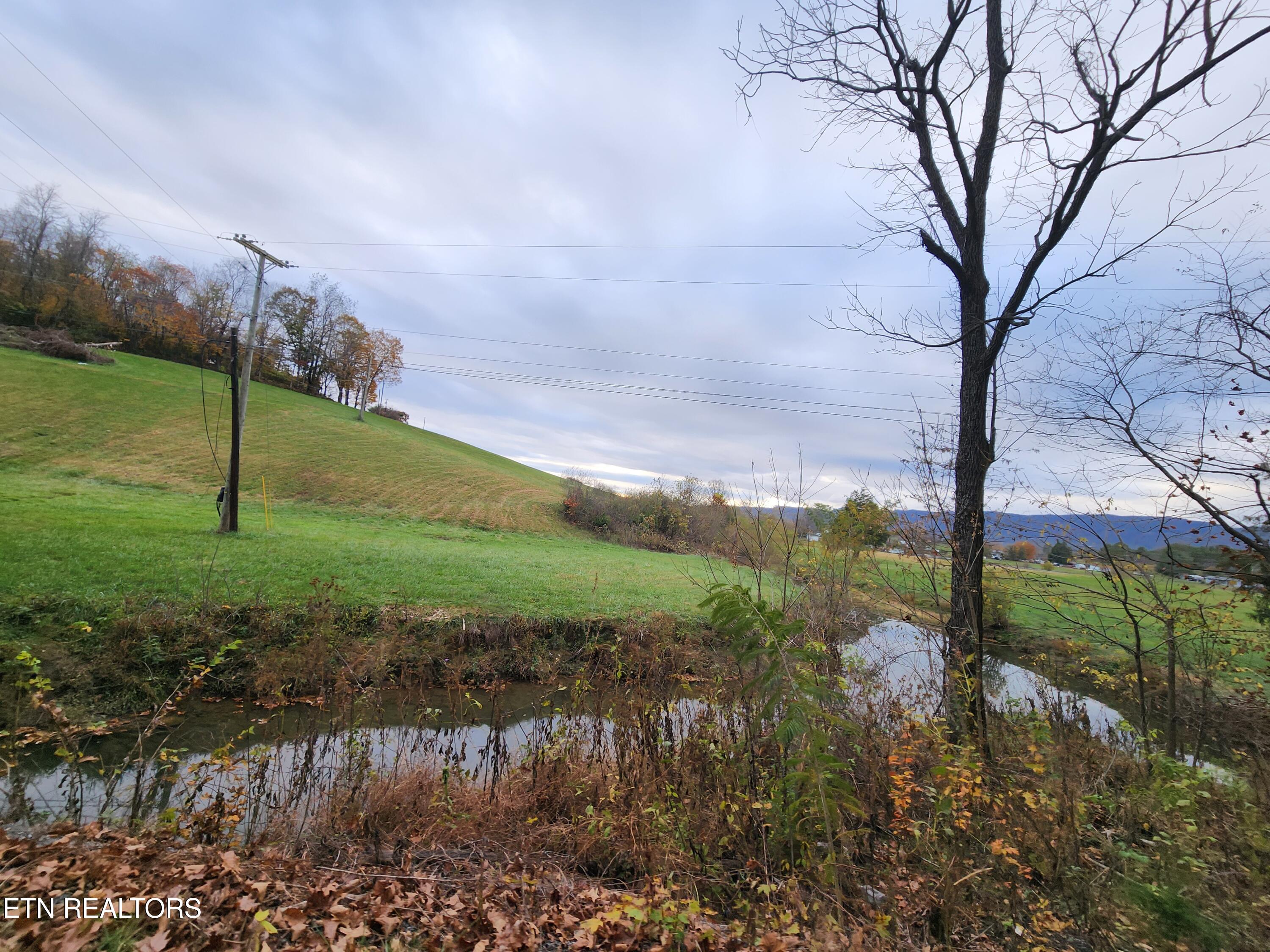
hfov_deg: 106.2
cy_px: 476
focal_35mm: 13
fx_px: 477
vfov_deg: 89.9
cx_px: 635
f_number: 2.2
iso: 50
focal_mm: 2.2
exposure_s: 1/120
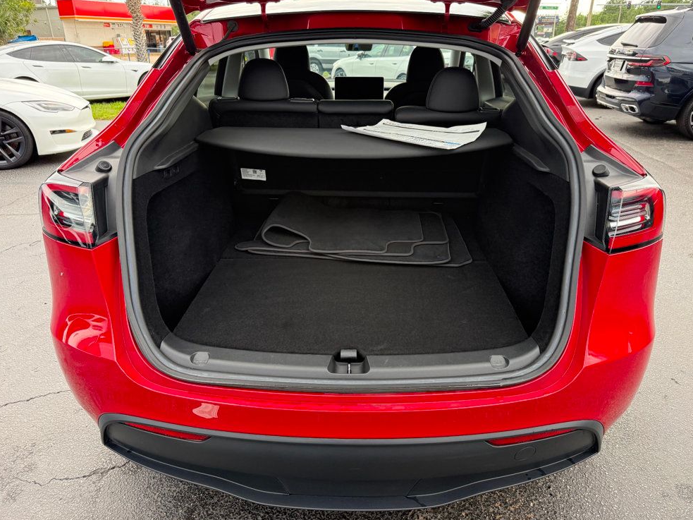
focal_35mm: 25
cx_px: 357
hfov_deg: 69.4
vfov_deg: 54.9
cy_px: 253
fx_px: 500
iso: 200
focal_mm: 6.76
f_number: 1.78
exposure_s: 1/243
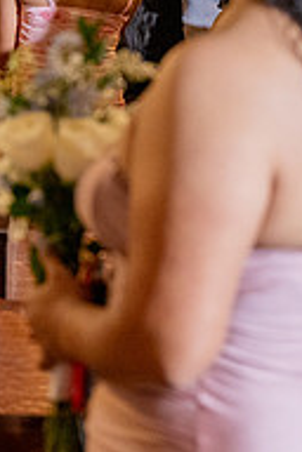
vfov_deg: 9.7
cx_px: -304
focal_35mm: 212
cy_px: 34
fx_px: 2667
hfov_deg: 6.3
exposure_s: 1/200
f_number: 4.5
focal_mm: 70
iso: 2000
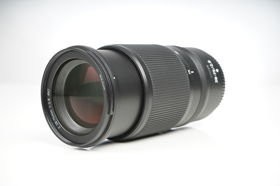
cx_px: 140
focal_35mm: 55
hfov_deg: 36.3
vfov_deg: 24.6
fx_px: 427
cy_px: 93
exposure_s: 1/200
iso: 200
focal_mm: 55
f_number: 11
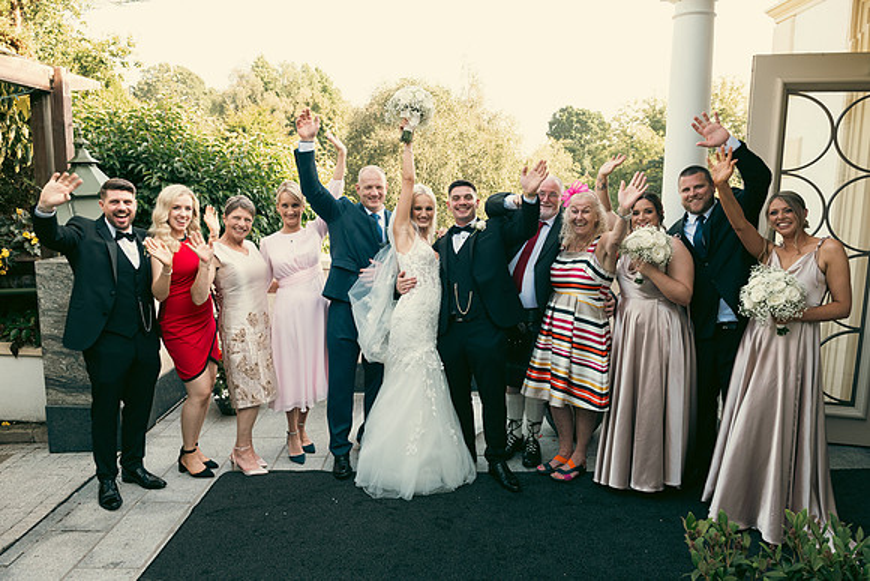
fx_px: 653
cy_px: 290
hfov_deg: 67.4
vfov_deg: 48.0
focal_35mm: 27
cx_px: 435
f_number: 6.3
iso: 320
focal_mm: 27
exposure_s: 1/160
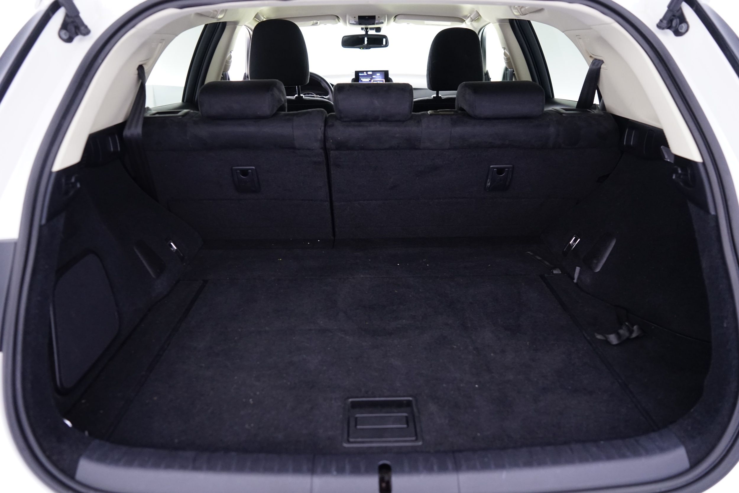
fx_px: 493
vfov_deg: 53.1
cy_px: 246
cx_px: 370
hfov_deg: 73.7
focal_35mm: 24
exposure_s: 1/10
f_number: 4
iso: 1600
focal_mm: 24
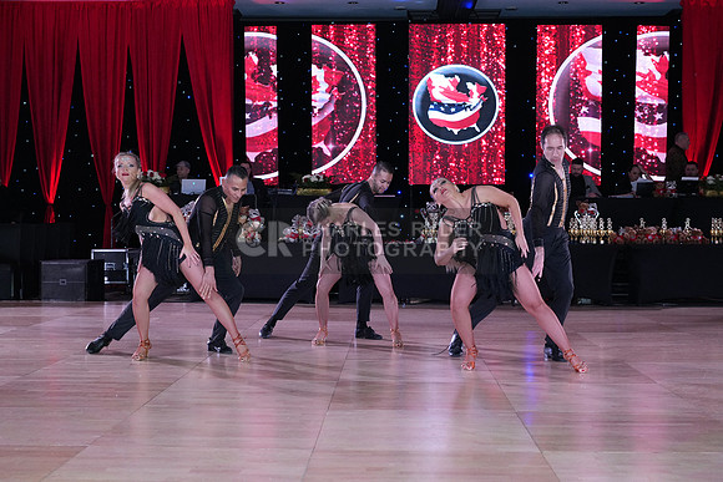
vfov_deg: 27.5
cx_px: 362
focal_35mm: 49
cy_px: 241
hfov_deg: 40.3
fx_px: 984
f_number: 5
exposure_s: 1/250
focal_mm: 49
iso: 2500
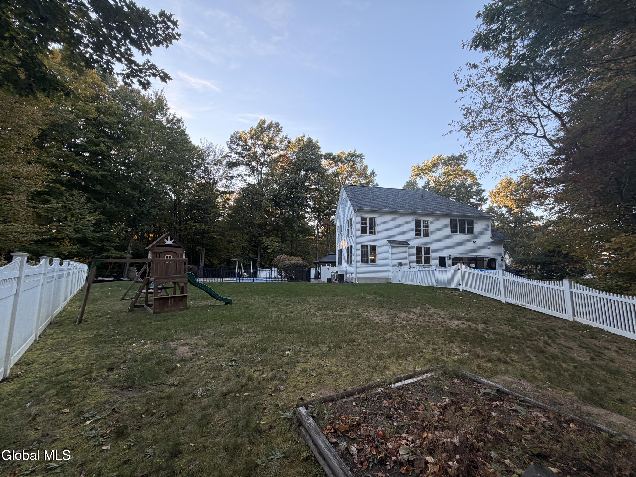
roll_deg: -0.9
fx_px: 257
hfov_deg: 102.1
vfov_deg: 85.7
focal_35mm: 14
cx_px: 318
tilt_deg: +8.0
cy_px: 238
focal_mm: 2.22
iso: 40
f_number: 2.2
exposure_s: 1/138
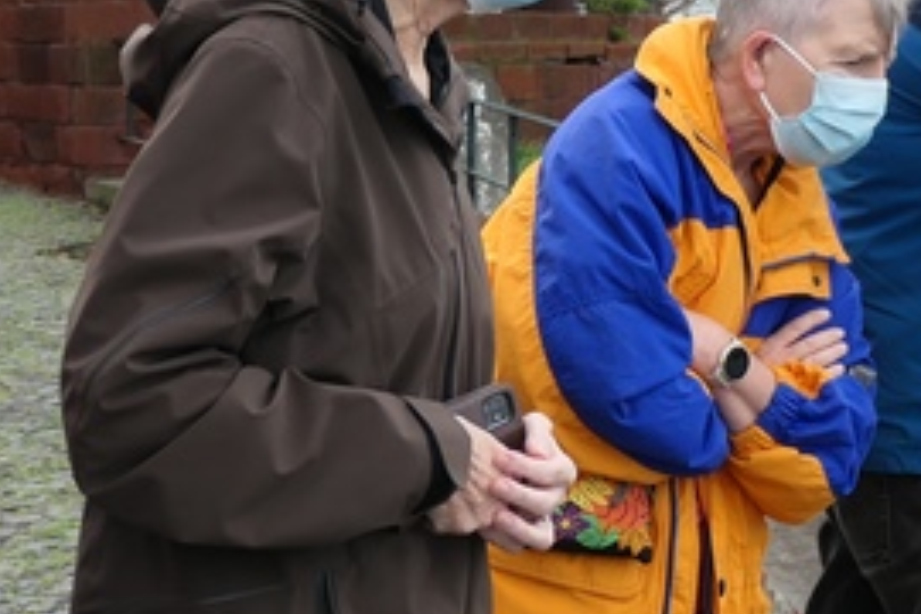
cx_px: 665
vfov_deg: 15.4
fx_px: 2277
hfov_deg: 22.7
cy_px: 343
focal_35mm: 89
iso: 200
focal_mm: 8.8
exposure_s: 1/320
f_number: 3.3
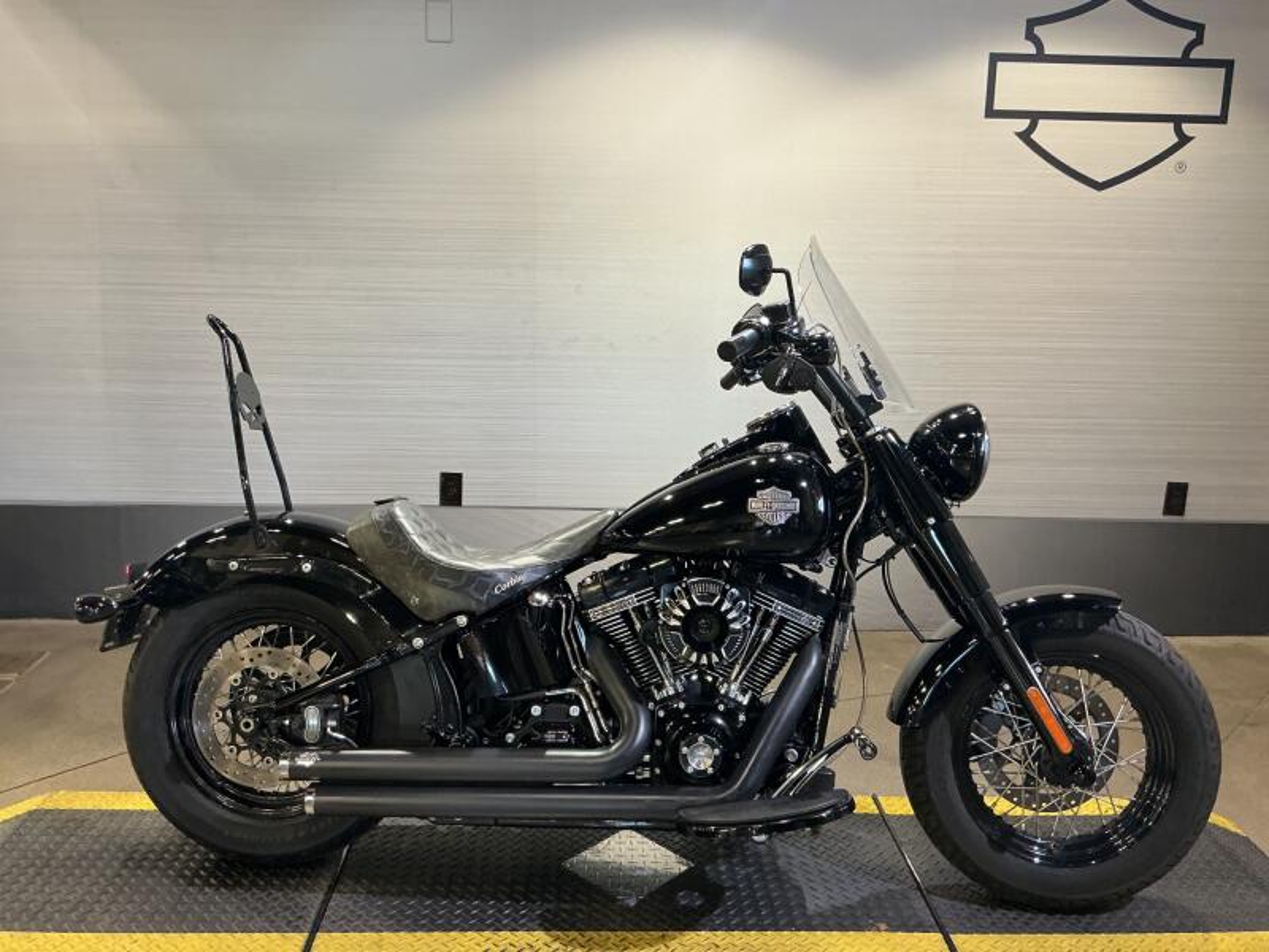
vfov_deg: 48.2
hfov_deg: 61.7
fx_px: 1063
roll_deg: -2.2
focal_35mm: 29
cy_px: 476
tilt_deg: -14.2
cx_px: 634
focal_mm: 3
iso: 80
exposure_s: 1/60
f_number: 1.8
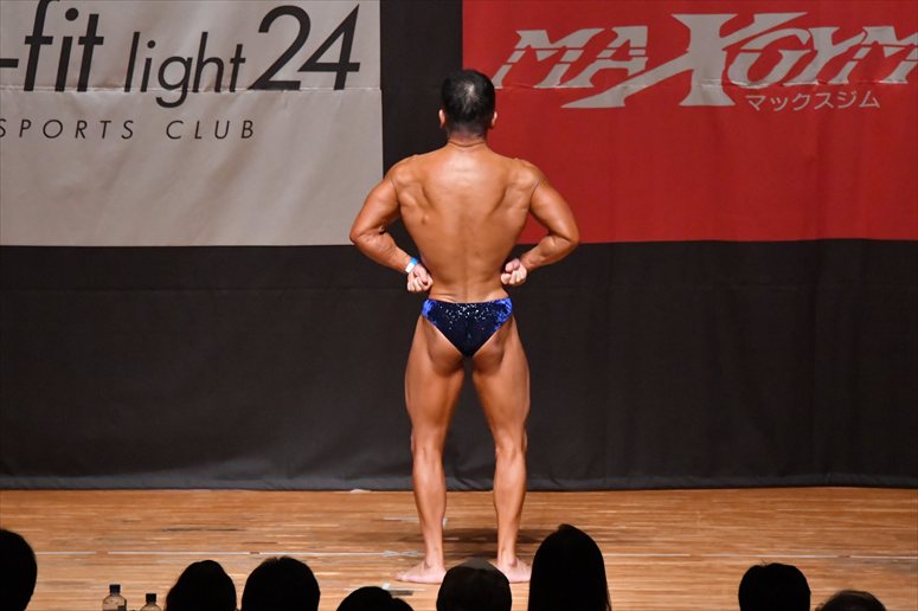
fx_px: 6882
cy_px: 306
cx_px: 459
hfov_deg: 7.6
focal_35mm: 270
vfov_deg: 5.1
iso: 10000
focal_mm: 180
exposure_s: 1/400
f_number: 5.6
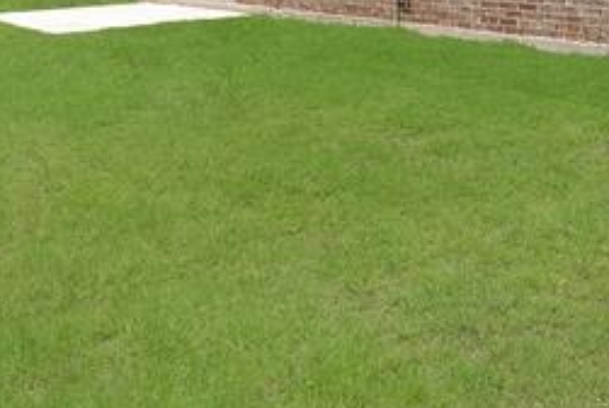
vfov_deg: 23.5
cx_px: 497
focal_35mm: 53
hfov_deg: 36.1
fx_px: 898
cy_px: -75
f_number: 9
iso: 640
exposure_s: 1/400
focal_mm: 13
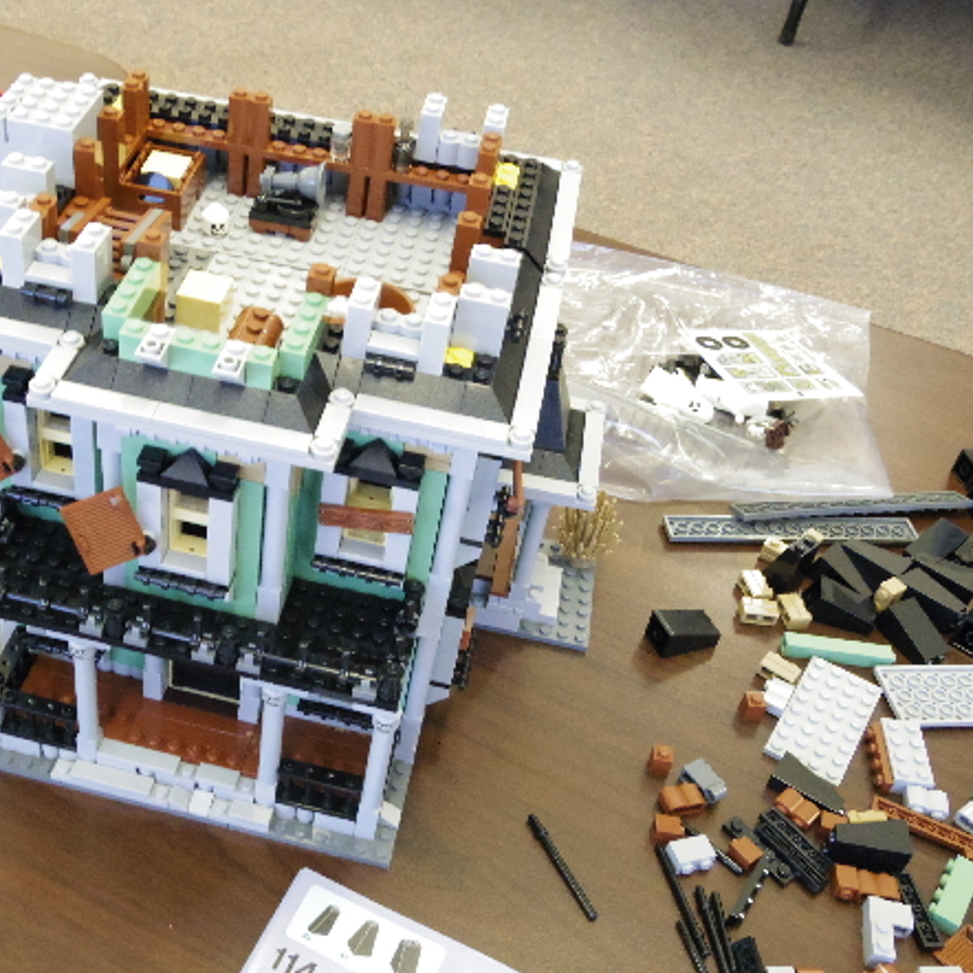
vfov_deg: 40.0
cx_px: 321
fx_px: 1336
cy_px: 489
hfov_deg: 39.5
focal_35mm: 42
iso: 1250
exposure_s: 1/60
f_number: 4.5
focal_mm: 6.4
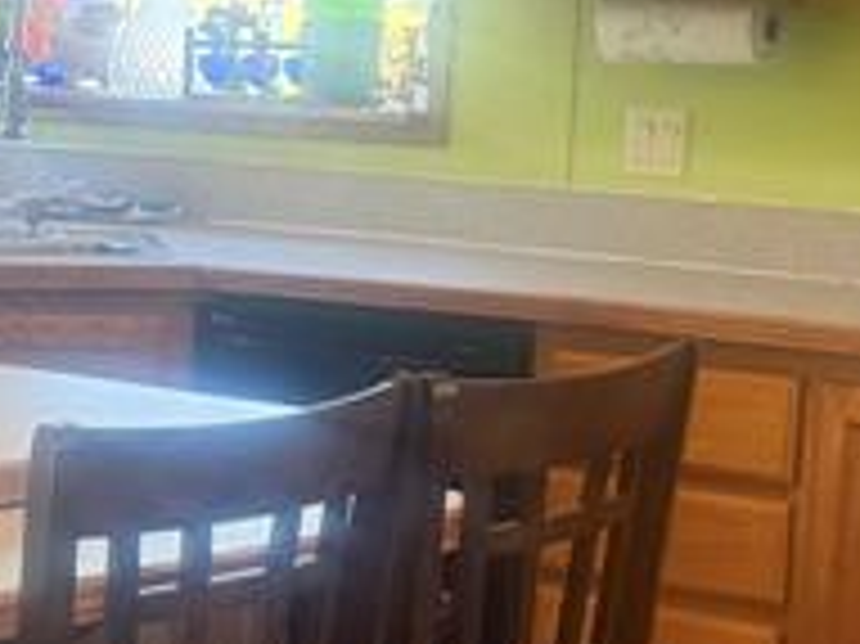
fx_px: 3203
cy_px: 495
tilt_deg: -9.6
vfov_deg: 11.4
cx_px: -5
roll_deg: -1.1
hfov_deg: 15.0
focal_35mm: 129
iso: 400
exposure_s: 1/120
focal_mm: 6.76
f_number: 1.78
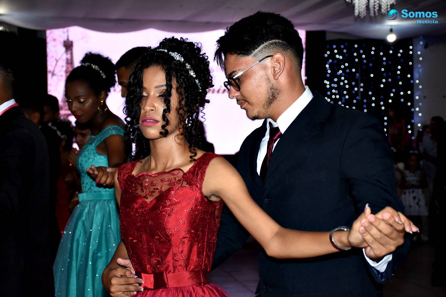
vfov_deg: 18.2
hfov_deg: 27.0
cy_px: 148
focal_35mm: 75
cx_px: 223
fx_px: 929
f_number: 4.8
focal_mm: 50
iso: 800
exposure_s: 1/100
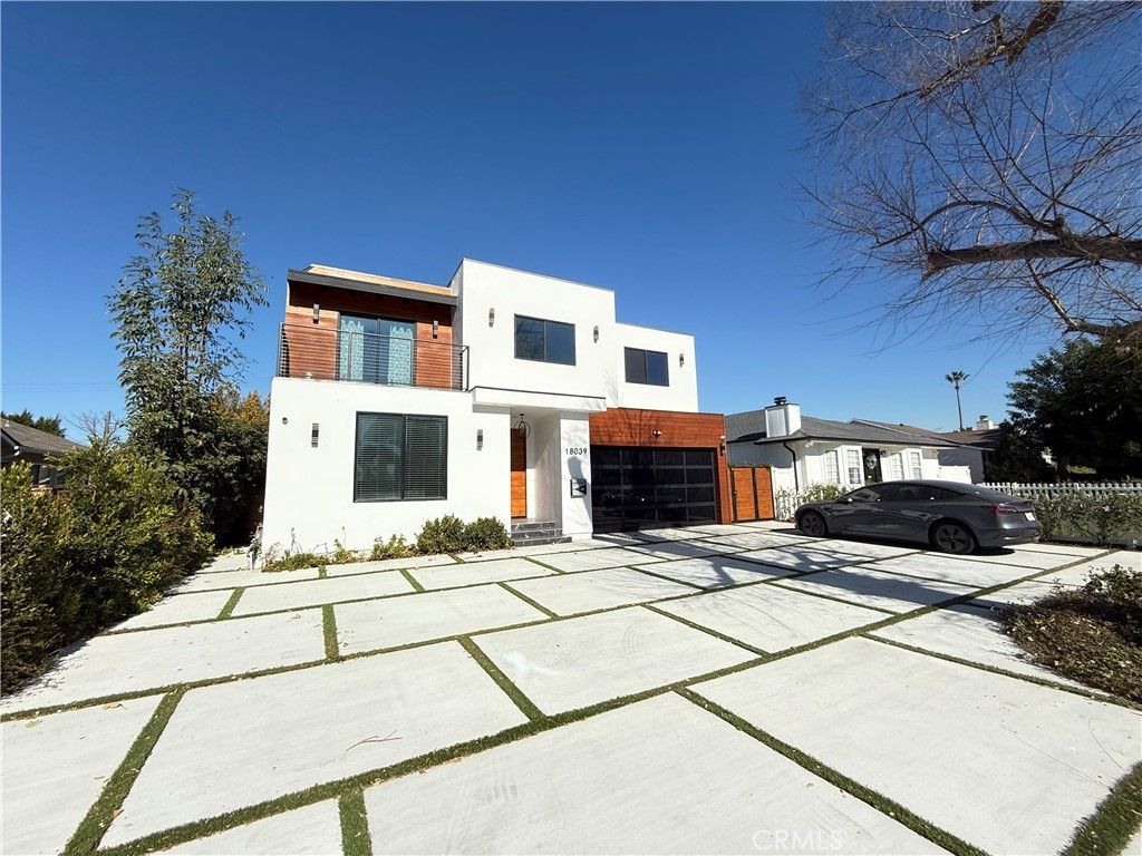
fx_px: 462
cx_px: 571
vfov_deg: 85.7
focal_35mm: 14
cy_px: 428
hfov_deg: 102.1
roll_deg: +1.7
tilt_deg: +8.0
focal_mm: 2.22
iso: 50
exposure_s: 1/2410
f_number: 2.2
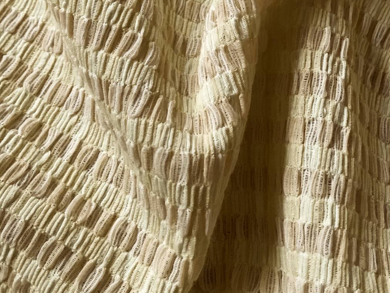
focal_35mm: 53
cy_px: 50
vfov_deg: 26.9
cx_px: 259
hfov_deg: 35.8
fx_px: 597
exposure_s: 1/15
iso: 50
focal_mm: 3.99
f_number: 1.8
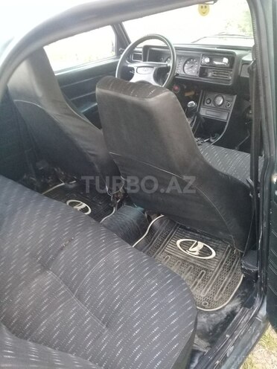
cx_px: 138
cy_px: 184
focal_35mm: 31
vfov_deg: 58.4
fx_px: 331
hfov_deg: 45.4
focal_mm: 3.3
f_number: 2.2
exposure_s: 1/25
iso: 200
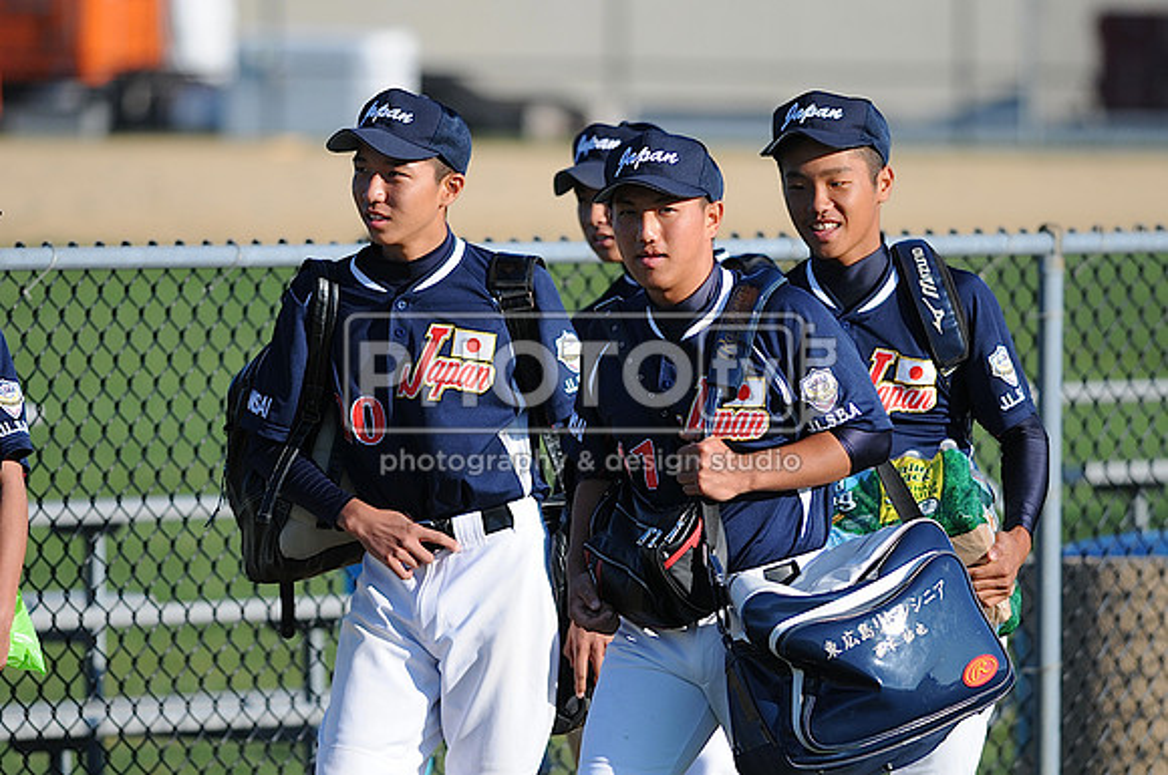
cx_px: 584
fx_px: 14580
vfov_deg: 3.0
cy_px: 388
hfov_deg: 4.6
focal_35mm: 450
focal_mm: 300
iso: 200
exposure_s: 1/1250
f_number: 4
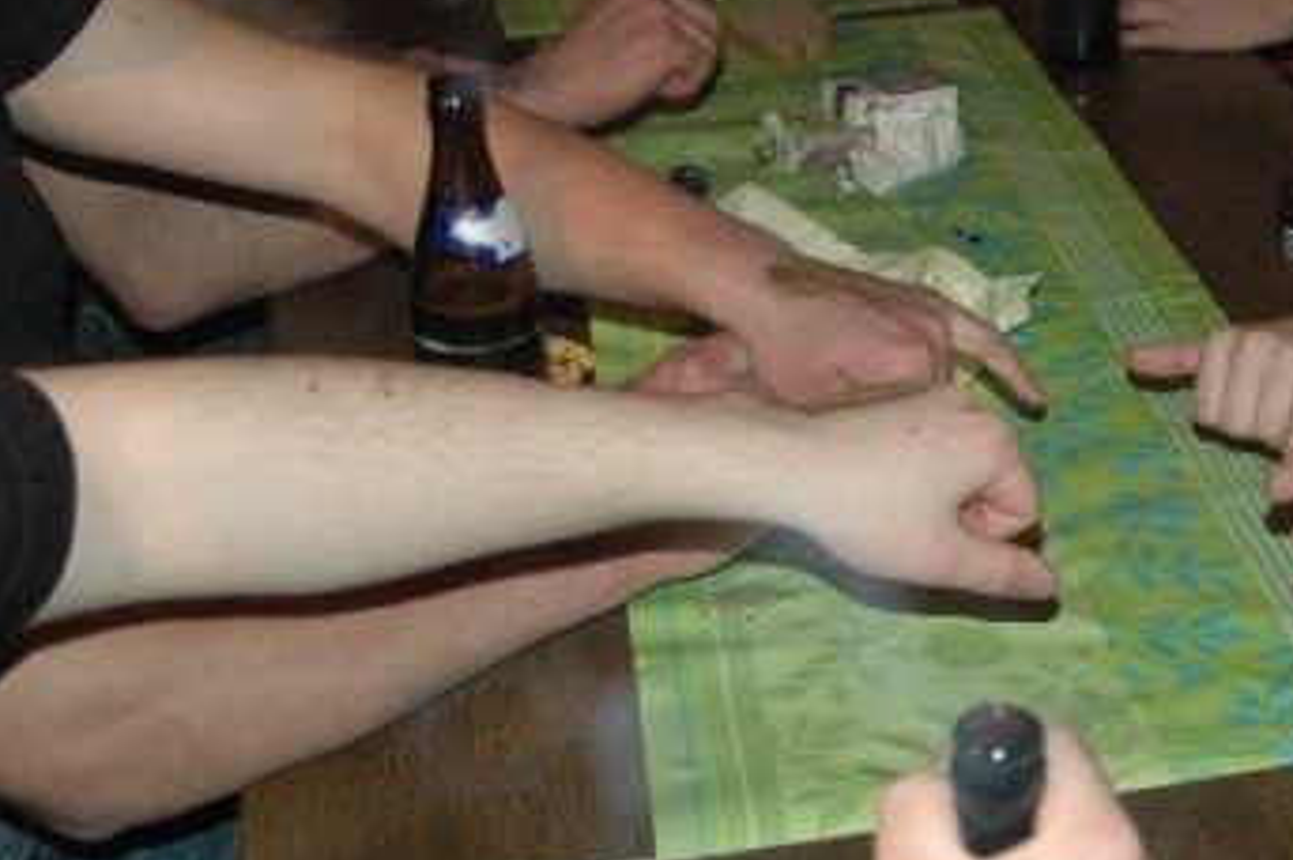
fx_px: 2509
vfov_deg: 19.4
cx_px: 1138
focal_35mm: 70
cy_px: 319
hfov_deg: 27.9
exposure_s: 1/60
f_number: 5
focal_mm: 25
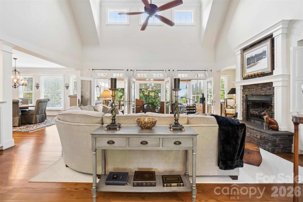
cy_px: 101
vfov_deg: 77.3
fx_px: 126
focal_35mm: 15
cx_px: 152
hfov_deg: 100.4
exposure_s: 1/15
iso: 6400
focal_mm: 10
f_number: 16
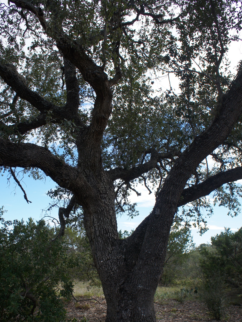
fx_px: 280
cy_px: 202
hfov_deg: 46.7
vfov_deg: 59.2
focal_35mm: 30
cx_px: 105
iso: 200
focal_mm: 16
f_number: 6.3
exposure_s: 1/500
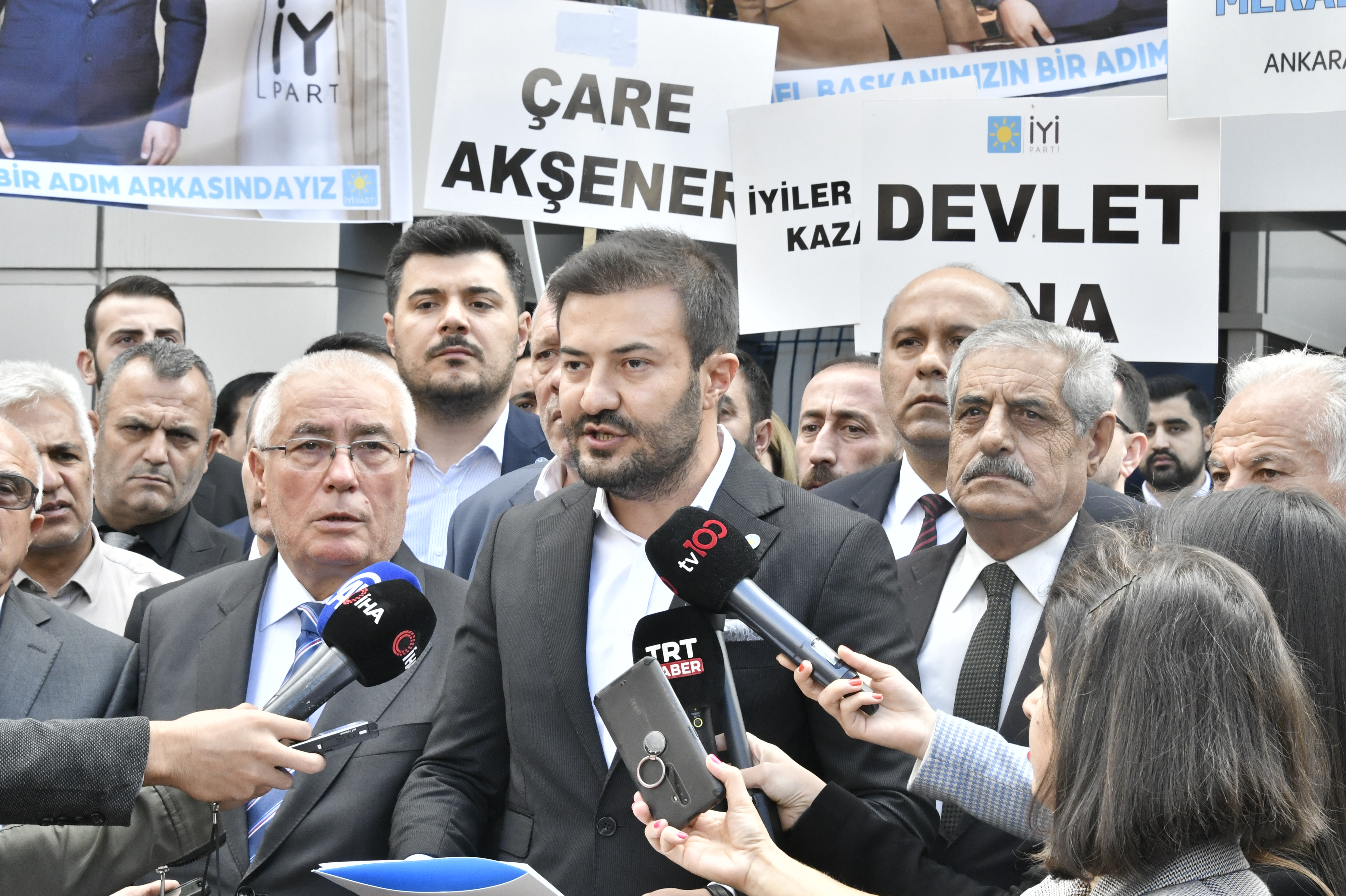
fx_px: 2915
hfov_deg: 26.0
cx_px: 673
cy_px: 448
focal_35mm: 78
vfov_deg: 17.5
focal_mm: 52
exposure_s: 1/180
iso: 1600
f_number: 16
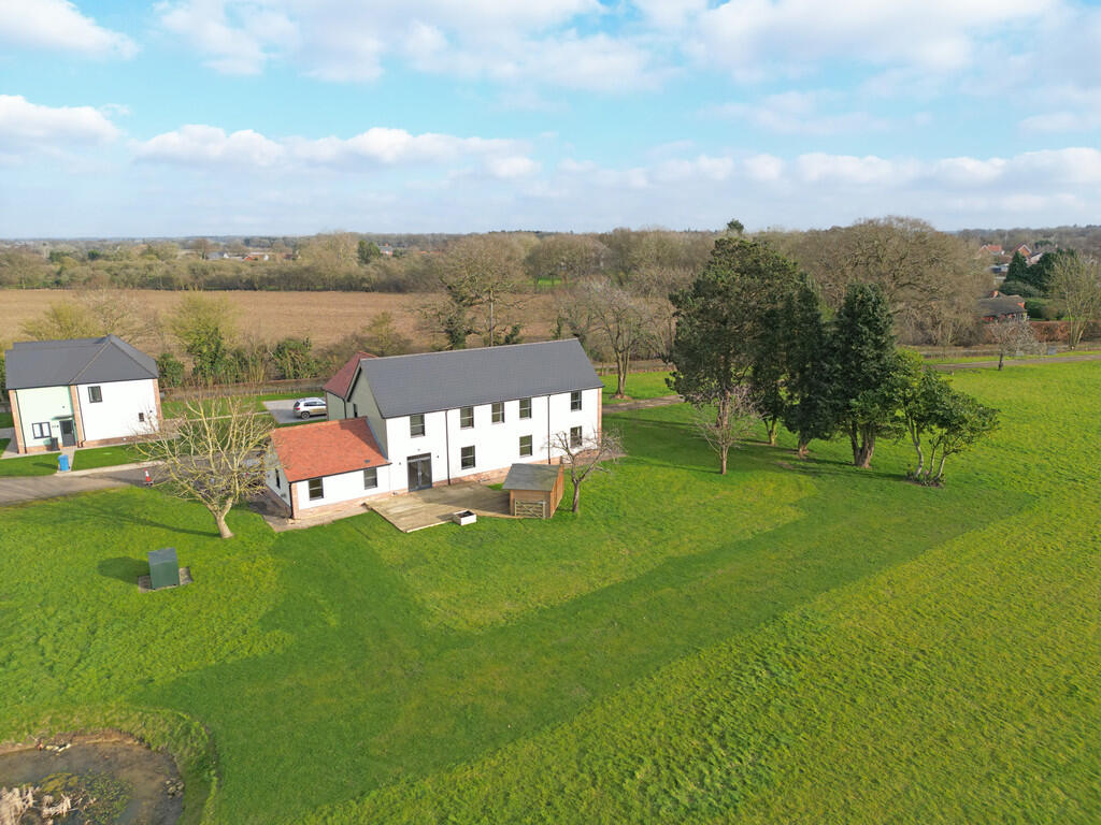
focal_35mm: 24
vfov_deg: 56.8
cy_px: 412
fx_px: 763
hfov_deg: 71.6
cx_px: 550
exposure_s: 1/1000
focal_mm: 6.72
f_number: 1.7
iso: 120
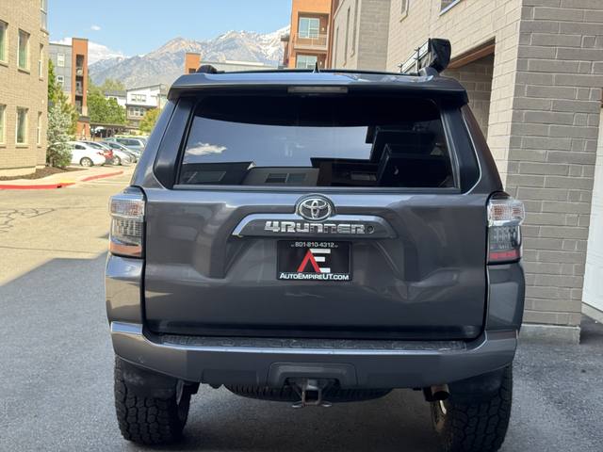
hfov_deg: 39.7
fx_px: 836
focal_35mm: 48
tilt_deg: -2.9
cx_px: 302
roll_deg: -0.4
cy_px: 226
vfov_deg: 30.3
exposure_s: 1/328
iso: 64
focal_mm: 6.76
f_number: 1.78
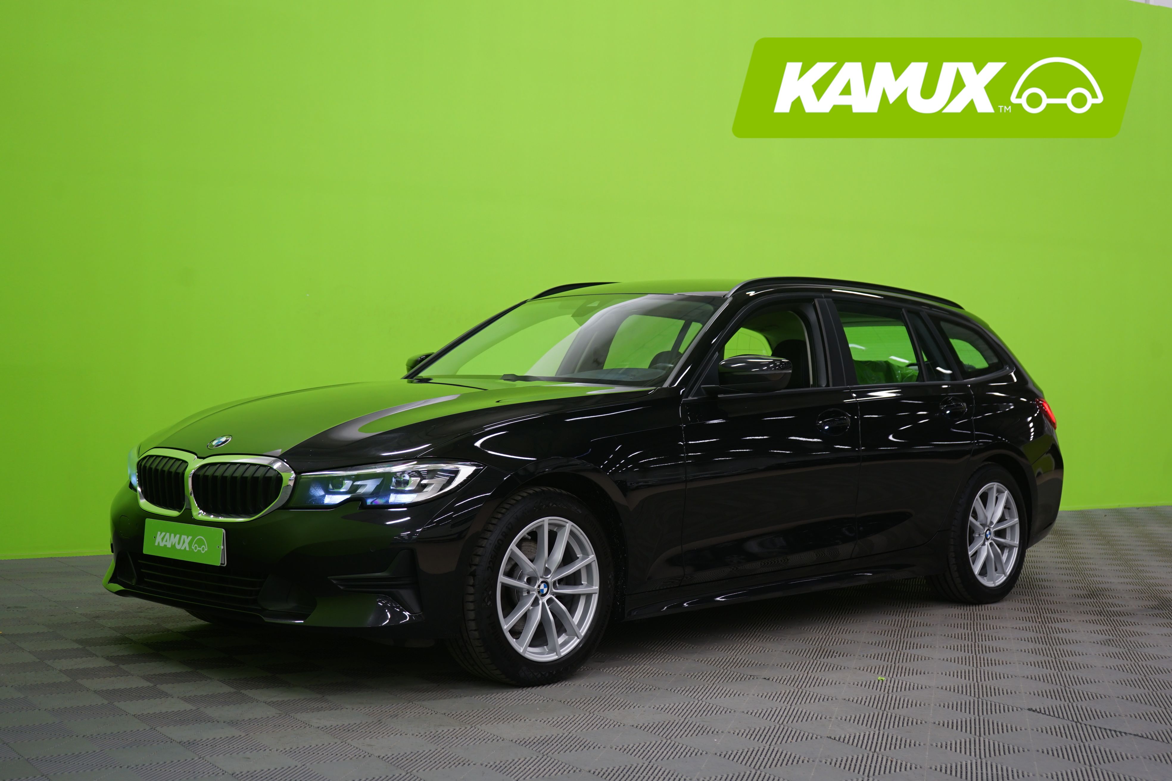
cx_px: 586
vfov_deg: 28.1
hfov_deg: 41.1
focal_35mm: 48
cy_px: 390
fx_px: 1563
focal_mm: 48
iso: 400
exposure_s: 1/8
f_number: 5
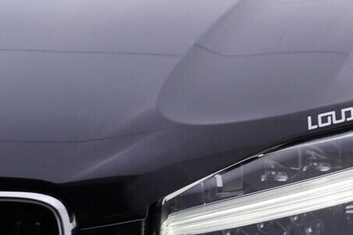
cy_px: 201
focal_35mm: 115
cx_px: 450
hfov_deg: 16.8
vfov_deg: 11.9
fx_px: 1128
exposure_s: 1/80
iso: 125
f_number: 4
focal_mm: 24
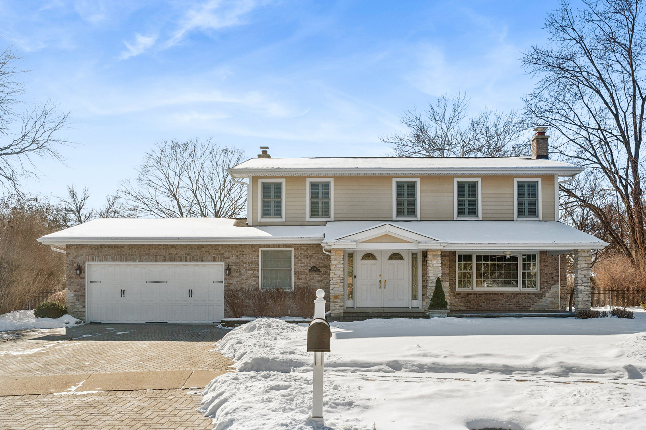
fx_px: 556
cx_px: 323
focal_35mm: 31
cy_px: 215
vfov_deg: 42.3
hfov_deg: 60.3
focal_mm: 31
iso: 400
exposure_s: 1/1250
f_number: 8
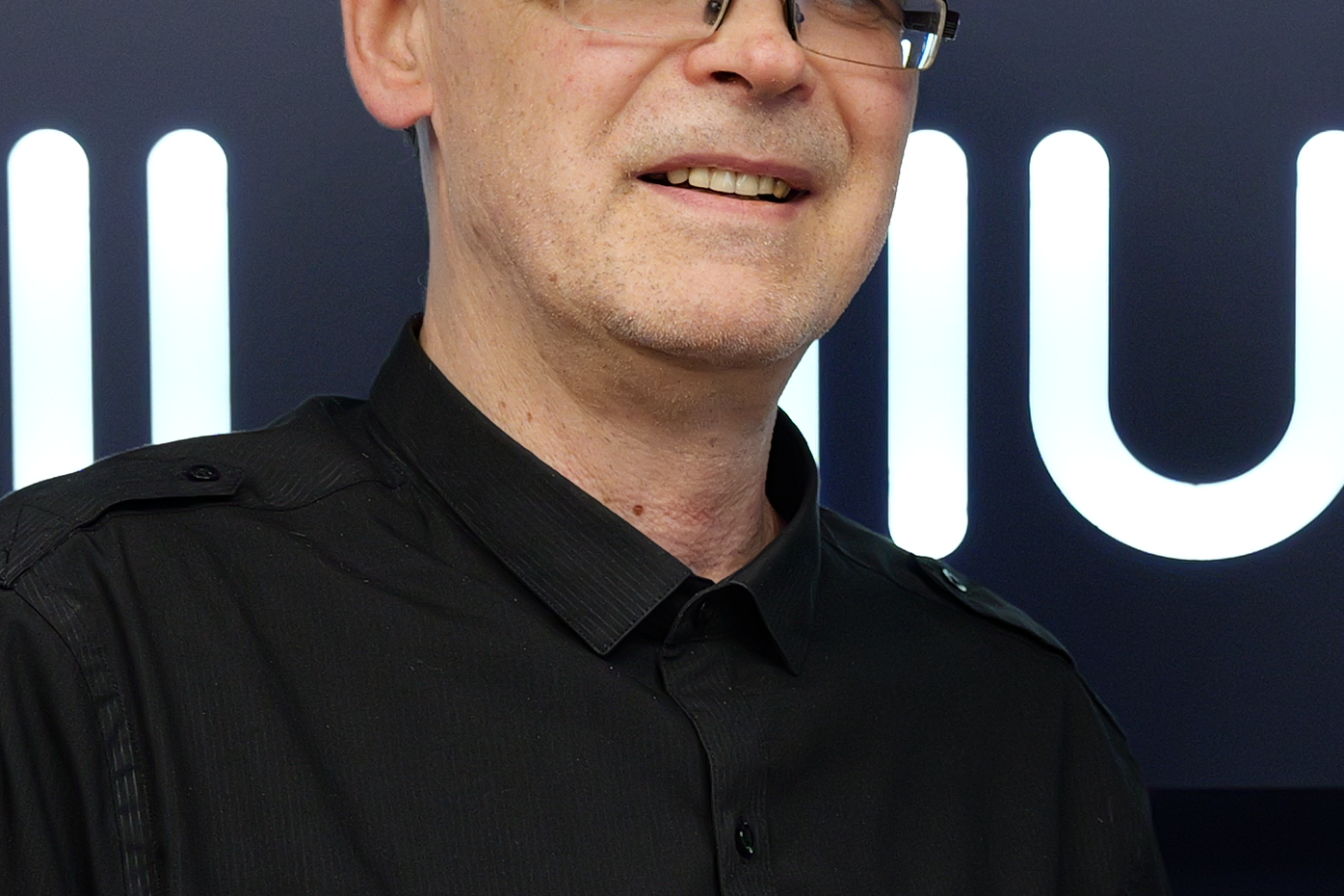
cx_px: 1042
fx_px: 6421
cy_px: 986
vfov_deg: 7.9
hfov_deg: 11.9
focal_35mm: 172
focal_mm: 40
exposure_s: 1/200
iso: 1600
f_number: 3.5
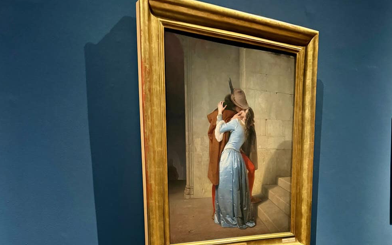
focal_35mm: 26
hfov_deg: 70.4
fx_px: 278
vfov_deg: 47.6
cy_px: 129
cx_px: 196
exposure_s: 1/52
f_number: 1.8
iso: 800
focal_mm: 6.9
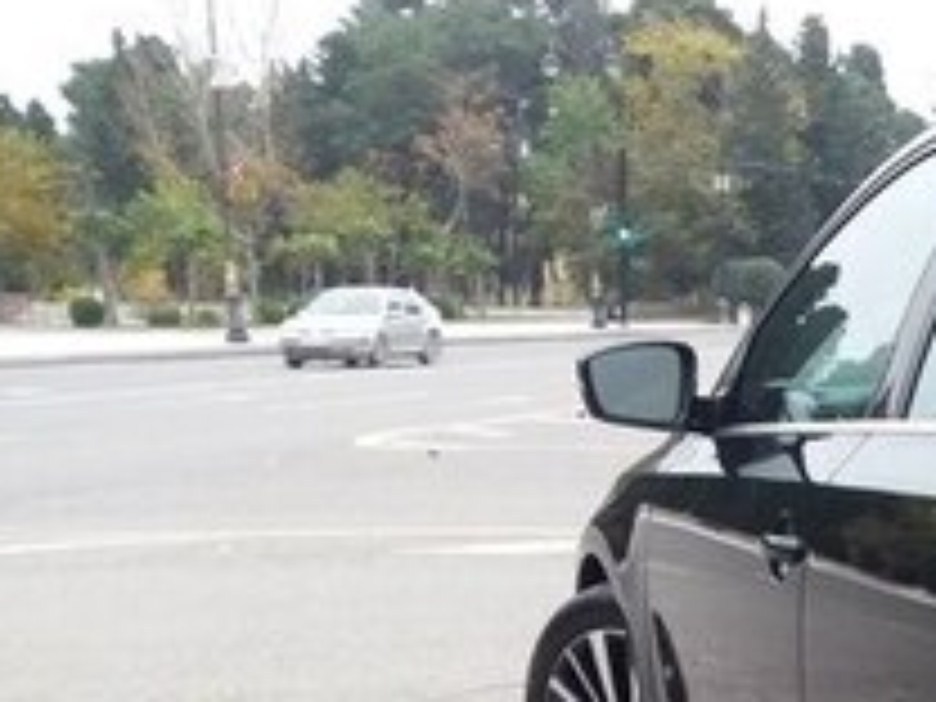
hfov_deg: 20.4
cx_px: 1156
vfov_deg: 15.8
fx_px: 2407
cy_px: 916
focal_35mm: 89
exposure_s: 1/50
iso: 80
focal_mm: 3.7
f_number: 1.9
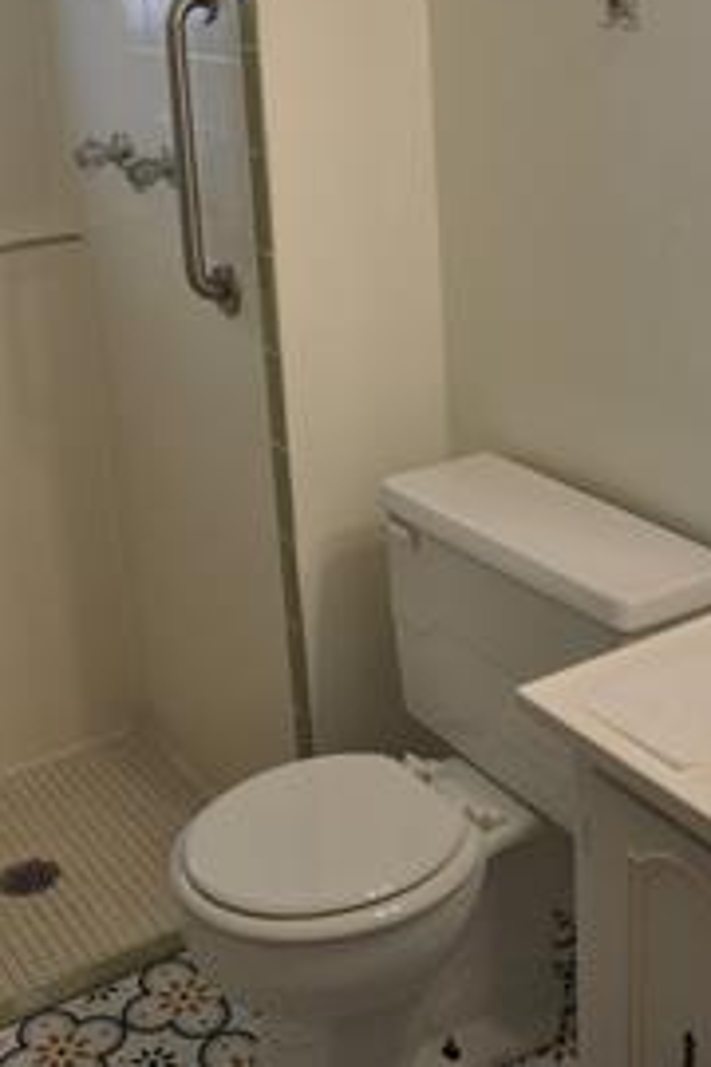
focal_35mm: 56
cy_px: 255
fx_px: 1656
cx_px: 308
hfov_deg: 24.2
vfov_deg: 34.9
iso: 400
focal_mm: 21
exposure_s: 1/80
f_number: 4.5
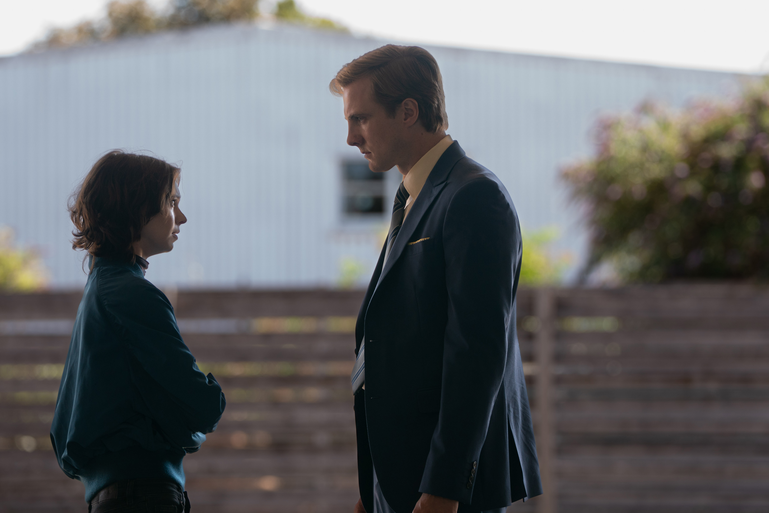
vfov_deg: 6.4
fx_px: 4614
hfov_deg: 9.5
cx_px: 405
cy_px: 240
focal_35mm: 216
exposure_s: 1/320
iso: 400
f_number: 4
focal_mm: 174
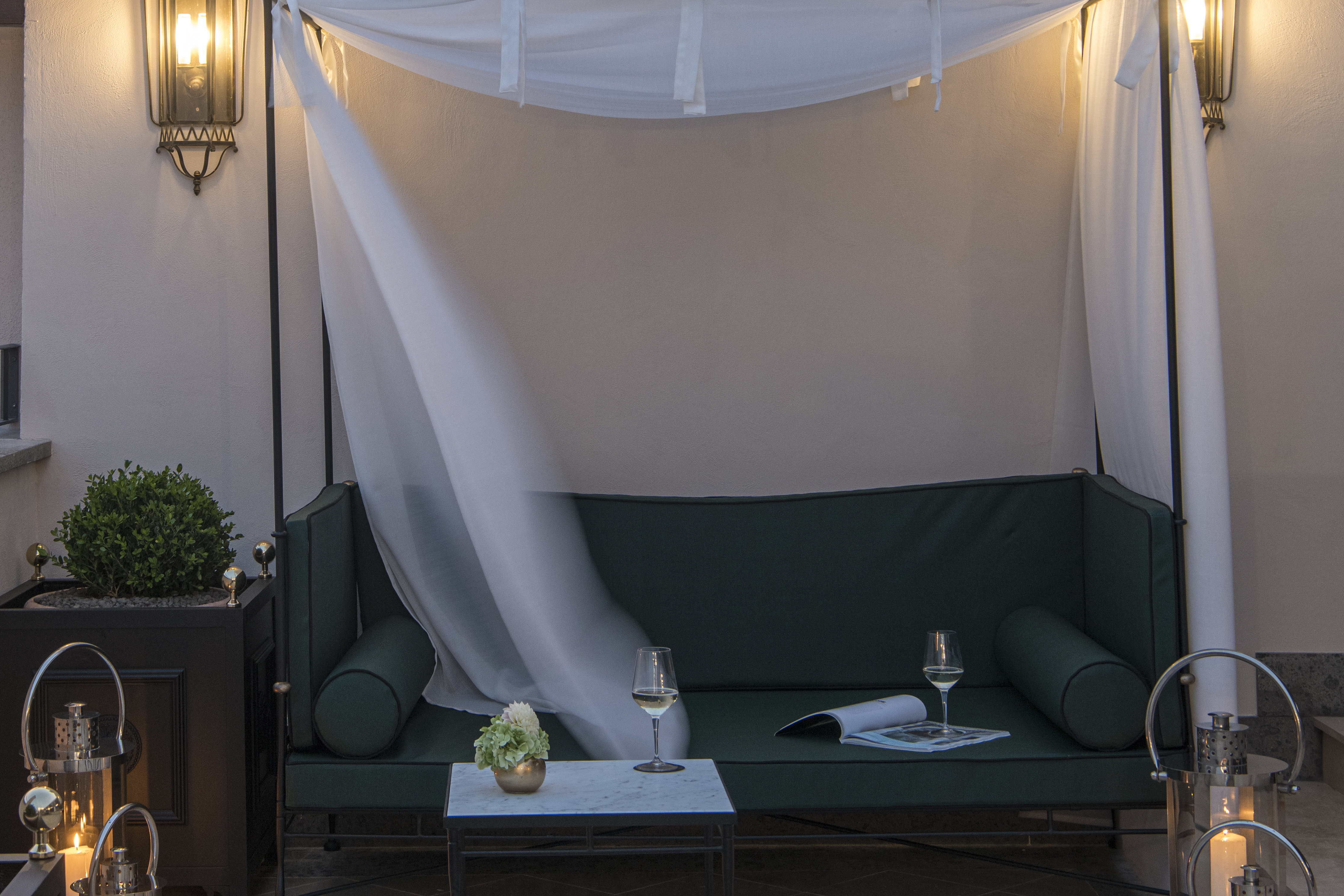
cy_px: 222
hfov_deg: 26.3
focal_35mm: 77
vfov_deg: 17.6
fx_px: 2874
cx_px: 527
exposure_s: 1/2
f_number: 8
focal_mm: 42
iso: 250
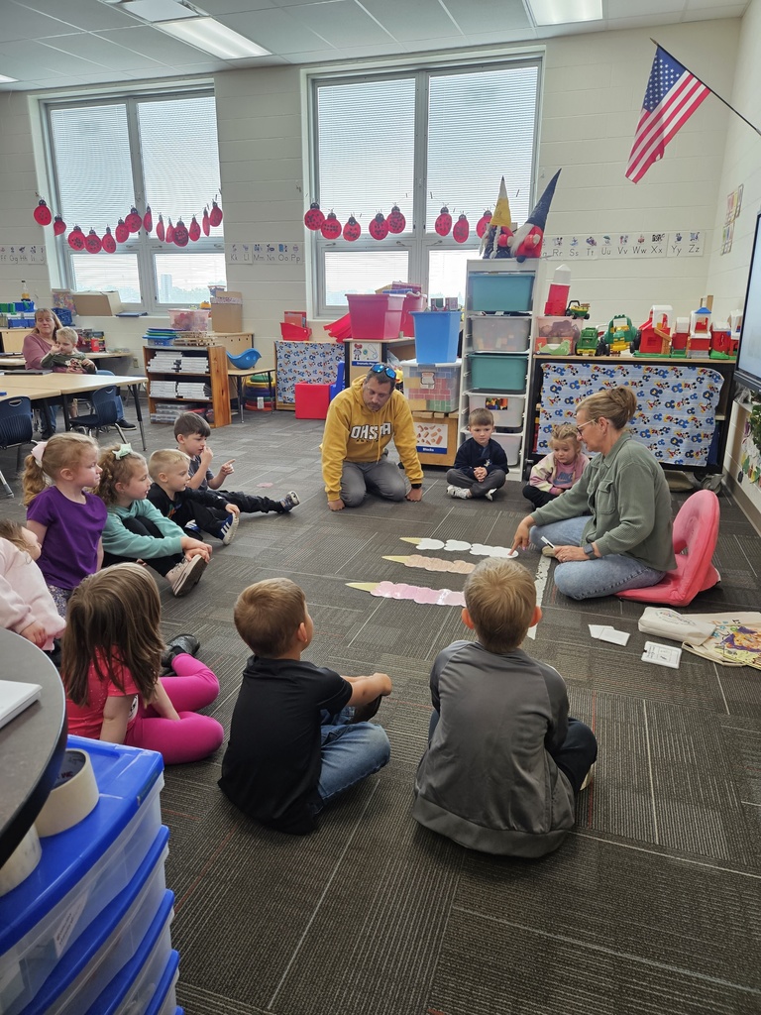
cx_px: 380
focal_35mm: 23
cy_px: 508
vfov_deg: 73.9
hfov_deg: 58.9
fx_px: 674
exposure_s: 1/120
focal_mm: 5.4
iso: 160
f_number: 1.8
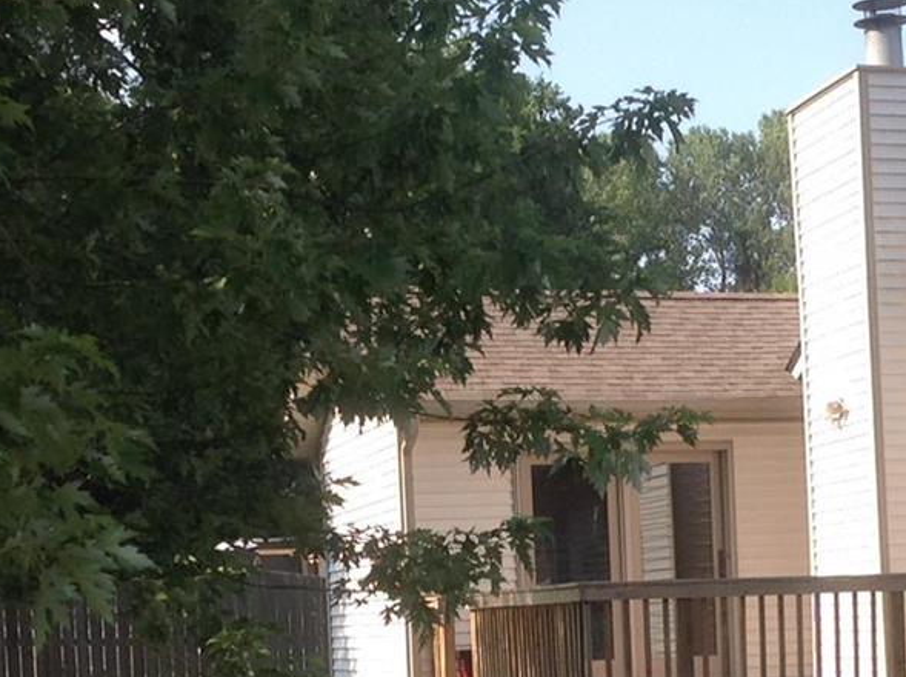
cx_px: 788
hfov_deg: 20.3
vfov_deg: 15.3
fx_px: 2483
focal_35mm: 95
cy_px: 666
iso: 50
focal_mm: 4.28
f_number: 2.4
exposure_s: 1/737
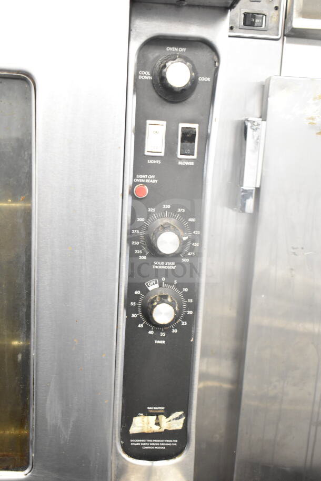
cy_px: 240
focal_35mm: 38
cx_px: 160
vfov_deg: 51.3
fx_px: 501
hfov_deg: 35.5
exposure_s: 1/40
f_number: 4
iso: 2200
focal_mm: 25
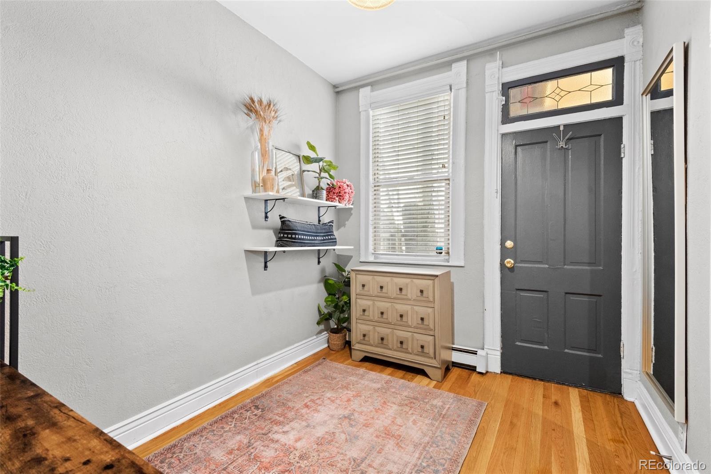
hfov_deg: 96.7
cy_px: 237
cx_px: 356
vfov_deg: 73.7
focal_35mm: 16
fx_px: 316
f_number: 9
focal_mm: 16
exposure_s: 1/1.25
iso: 500
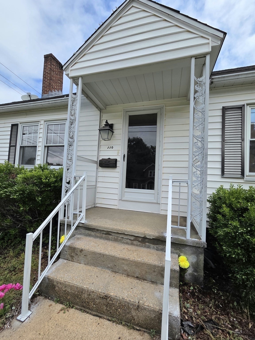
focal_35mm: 13
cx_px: 128
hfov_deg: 89.9
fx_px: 128
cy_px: 170
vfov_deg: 106.2
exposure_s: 1/2500
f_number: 2.2
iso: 50
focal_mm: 2.2
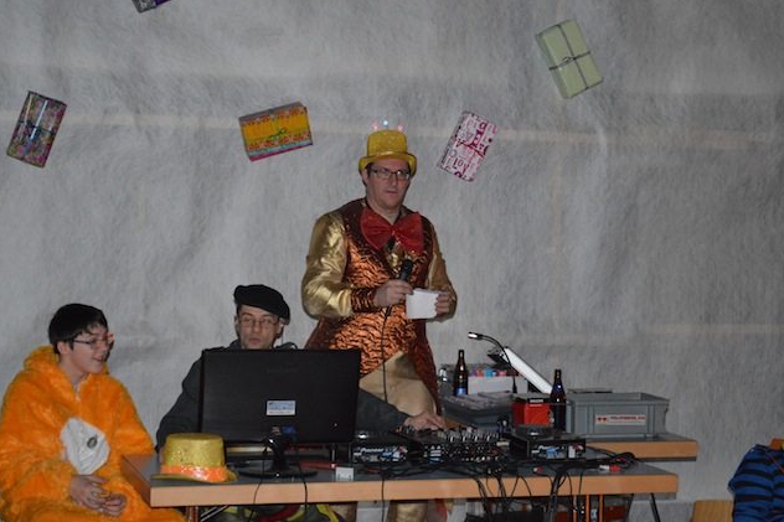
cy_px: 260
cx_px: 388
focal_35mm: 84
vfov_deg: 16.3
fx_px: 1818
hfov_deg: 24.3
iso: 3200
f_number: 5.6
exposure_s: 1/60
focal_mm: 55
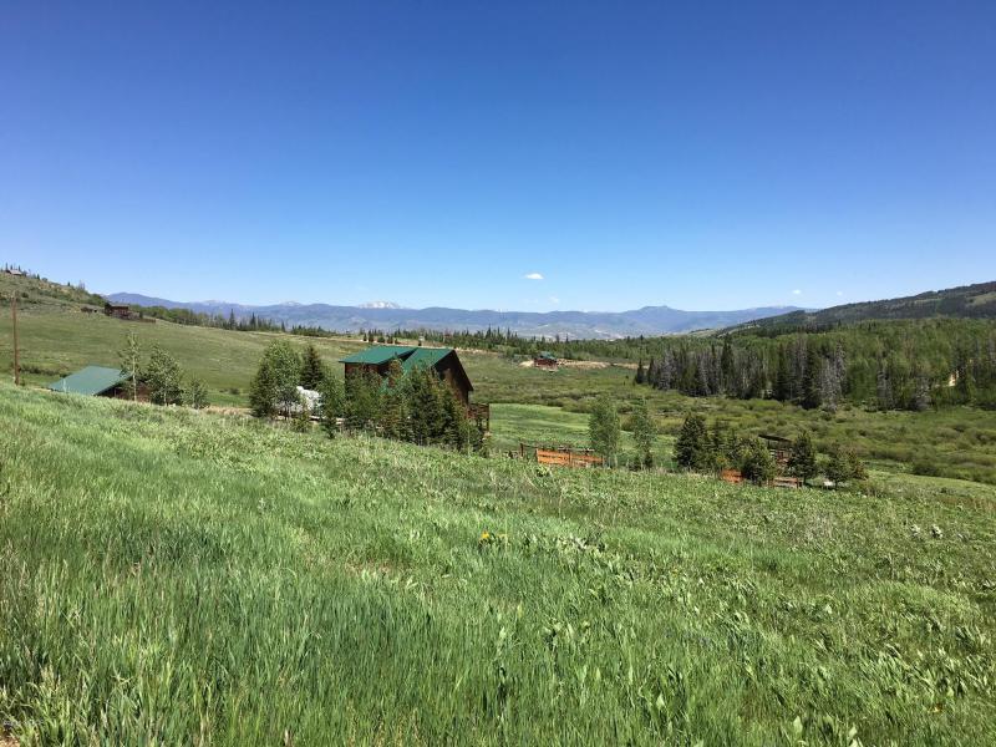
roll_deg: +0.0
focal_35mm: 29
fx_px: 834
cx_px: 498
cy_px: 374
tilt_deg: -2.6
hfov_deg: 61.7
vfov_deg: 48.2
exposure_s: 1/1832
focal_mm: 4.15
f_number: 2.2
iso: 25
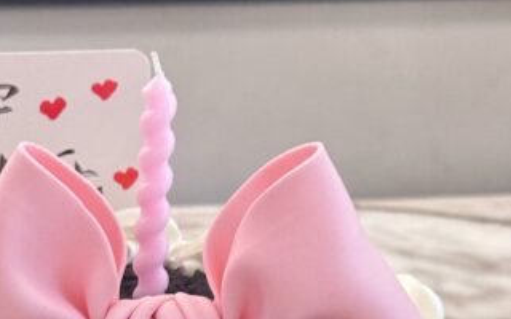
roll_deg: -1.9
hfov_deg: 12.8
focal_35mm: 163
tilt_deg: -24.7
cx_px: 139
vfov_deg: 7.9
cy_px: 447
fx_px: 2270
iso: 200
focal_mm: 6.86
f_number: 1.78
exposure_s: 1/33
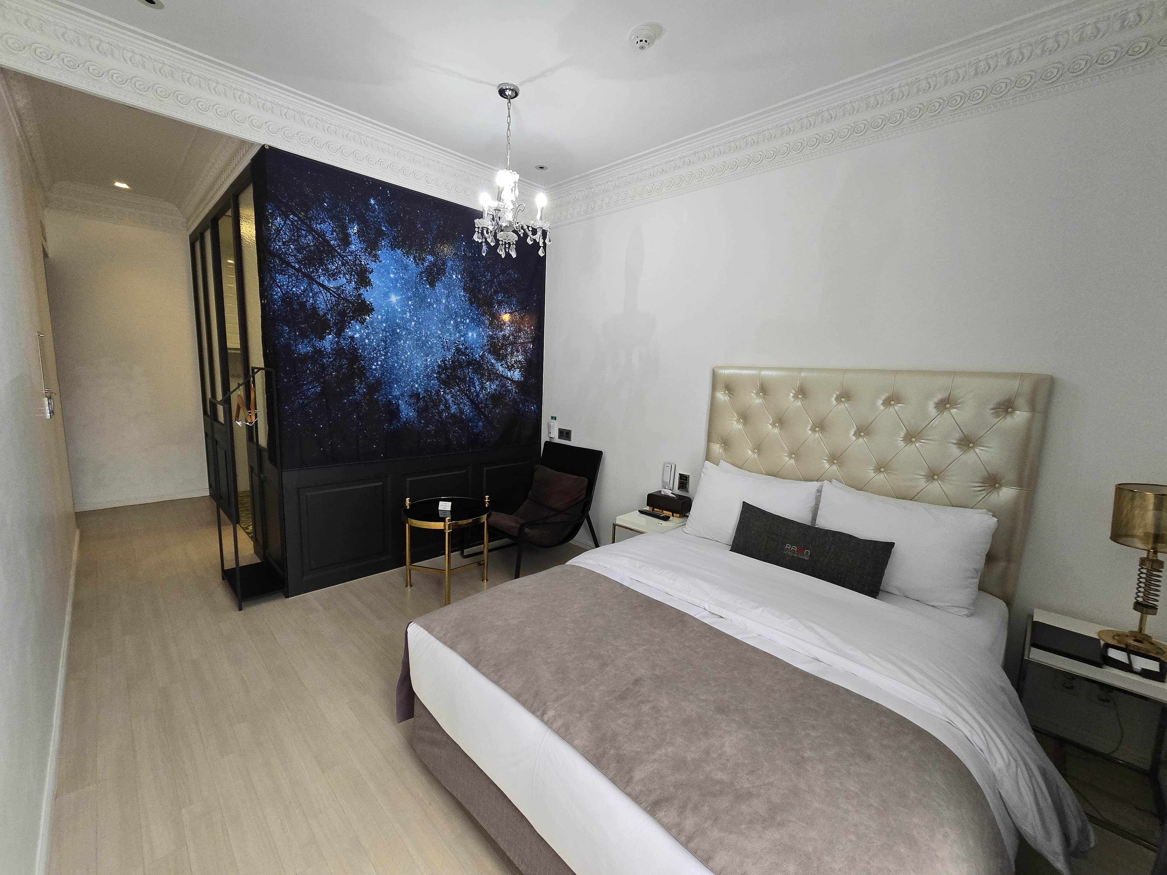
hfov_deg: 106.2
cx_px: 584
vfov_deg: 89.9
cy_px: 438
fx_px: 438
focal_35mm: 13
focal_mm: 2.2
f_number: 2.2
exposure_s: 1/60
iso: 320
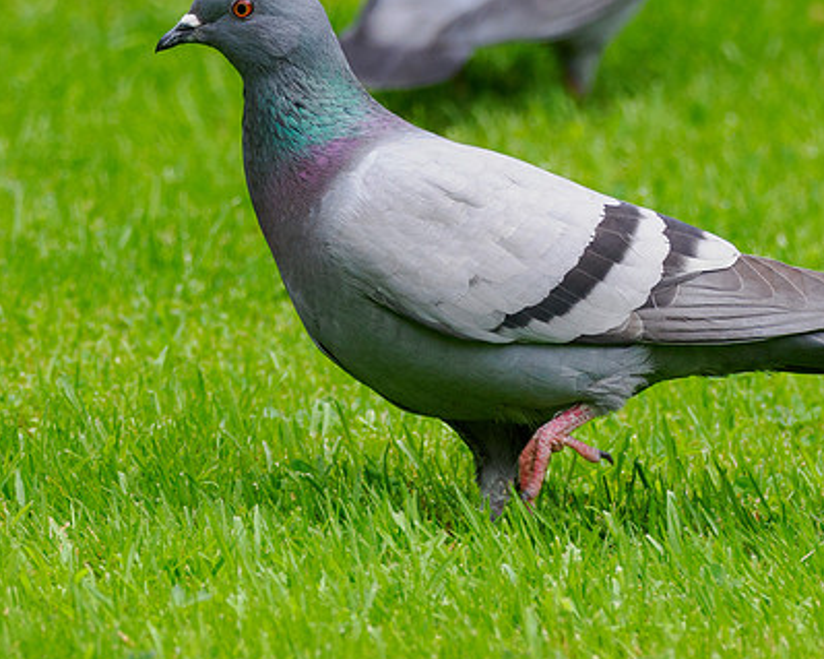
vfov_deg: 1.1
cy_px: 585
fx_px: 34987
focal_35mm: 1435
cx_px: 625
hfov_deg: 1.3
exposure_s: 1/800
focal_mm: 300
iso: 320
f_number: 4
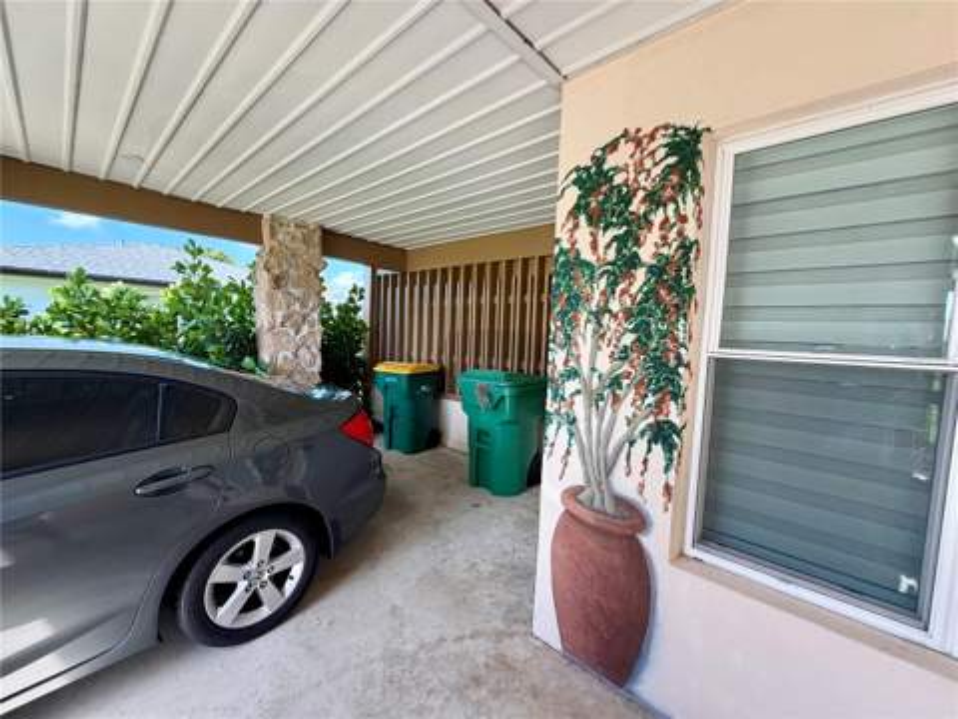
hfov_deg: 102.1
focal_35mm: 14
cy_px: 360
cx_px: 479
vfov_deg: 85.7
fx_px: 387
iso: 64
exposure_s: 1/177
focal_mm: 2.22
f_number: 2.2
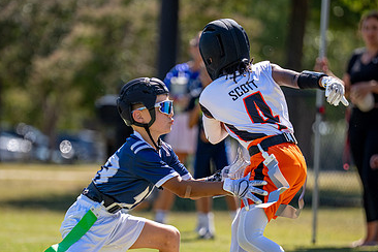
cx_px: 166
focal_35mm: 311
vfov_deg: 4.4
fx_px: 3265
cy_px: 176
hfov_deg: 6.6
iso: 160
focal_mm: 168
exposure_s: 1/2000
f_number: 2.8
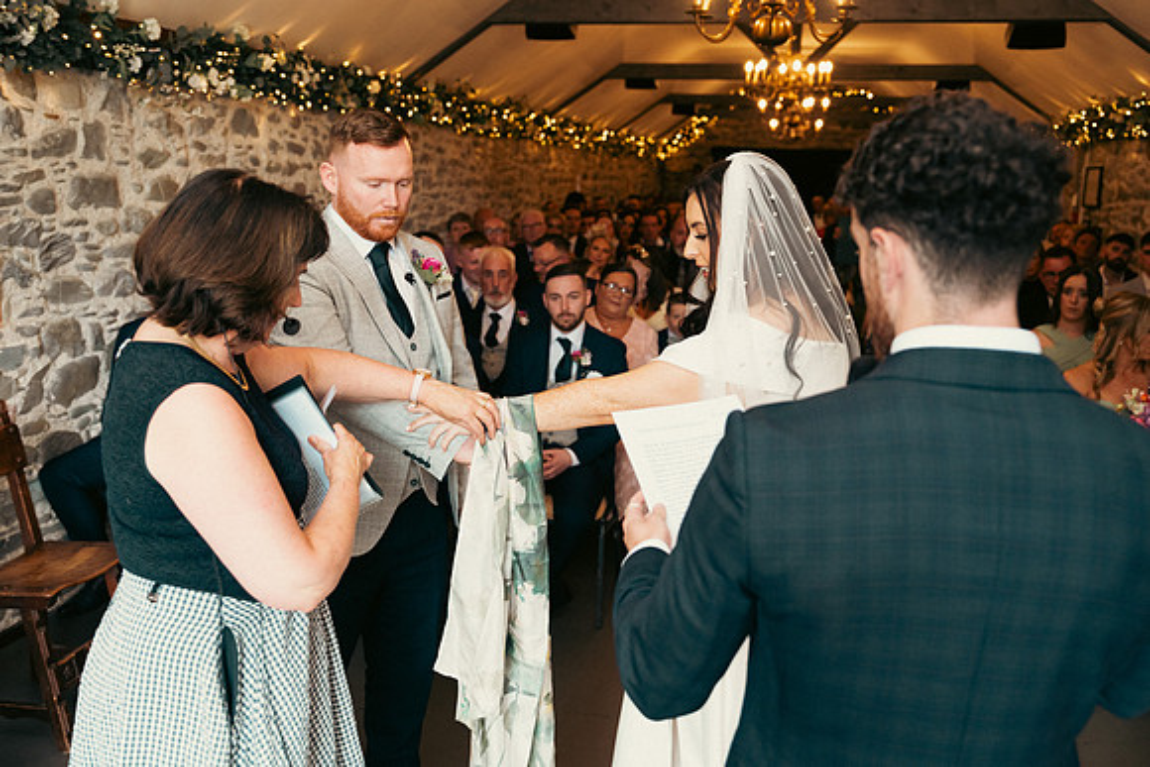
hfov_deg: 54.4
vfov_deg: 37.9
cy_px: 384
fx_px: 1118
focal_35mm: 35
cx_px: 575
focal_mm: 35
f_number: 3.5
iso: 1250
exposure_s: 1/160
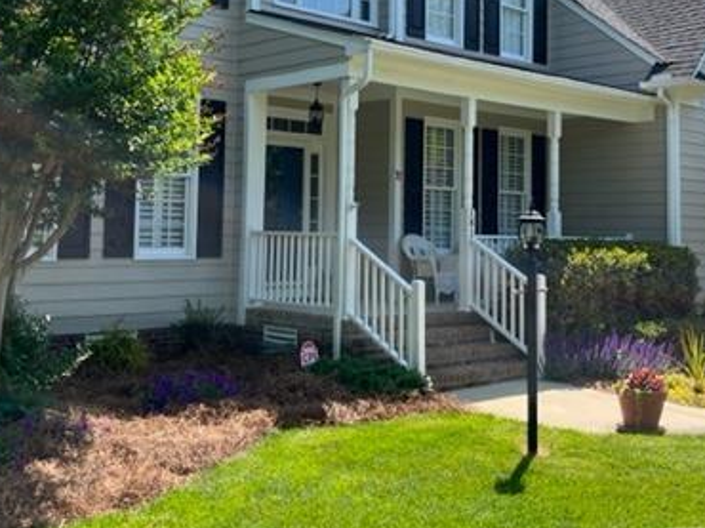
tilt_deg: +3.8
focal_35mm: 45
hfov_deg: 42.1
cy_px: 162
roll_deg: -1.4
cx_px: 368
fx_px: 916
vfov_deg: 31.8
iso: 50
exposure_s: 1/1151
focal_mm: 5.1
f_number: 1.6
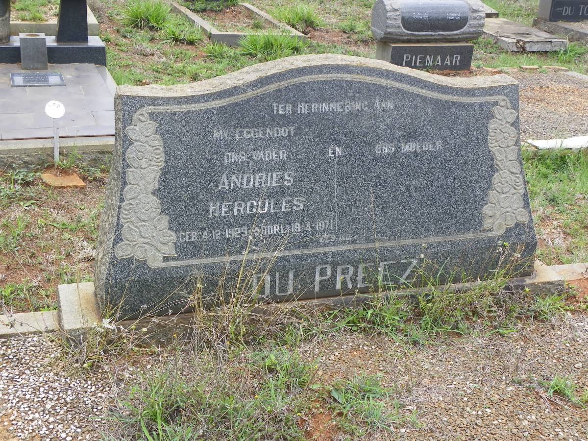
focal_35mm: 52
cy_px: 220
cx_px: 294
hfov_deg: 36.8
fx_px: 883
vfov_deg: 28.0
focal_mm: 9.2
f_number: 4.5
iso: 64
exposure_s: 1/160
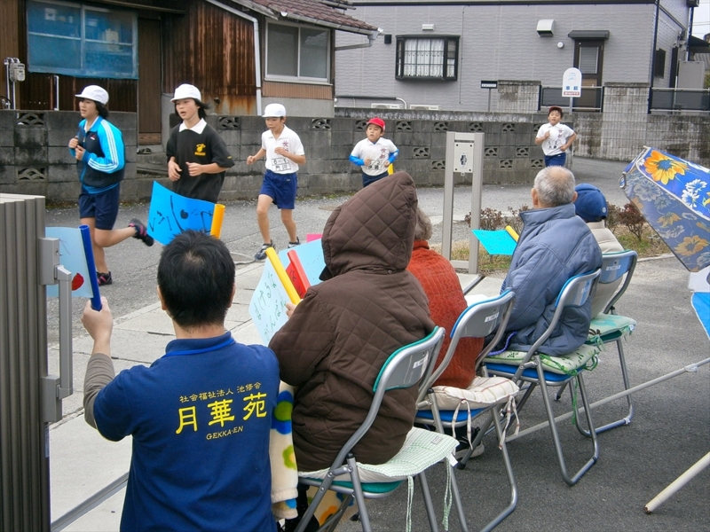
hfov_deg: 40.4
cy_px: 266
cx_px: 355
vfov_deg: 30.9
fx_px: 964
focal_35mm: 47
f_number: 3.4
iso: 100
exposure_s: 1/250
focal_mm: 8.3
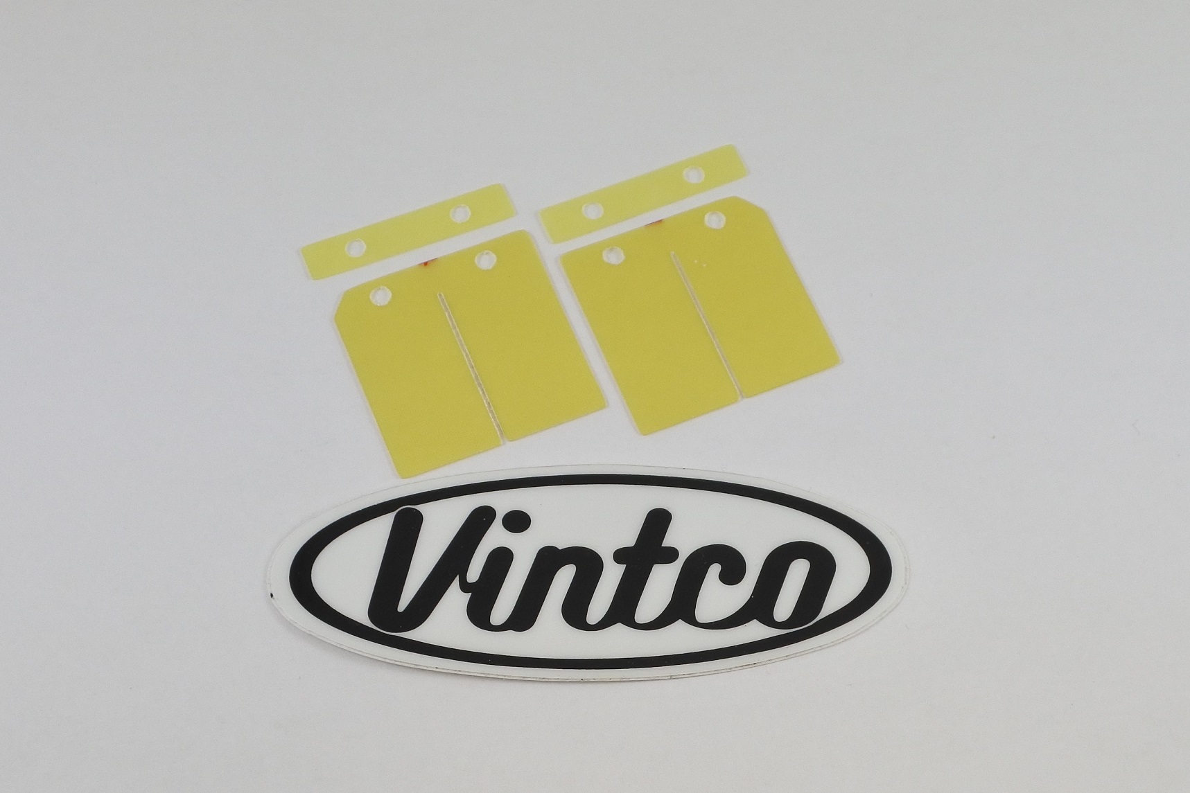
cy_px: 396
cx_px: 595
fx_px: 1190
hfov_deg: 53.1
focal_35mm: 36
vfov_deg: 36.9
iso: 400
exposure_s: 1/250
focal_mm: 13.7
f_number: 4
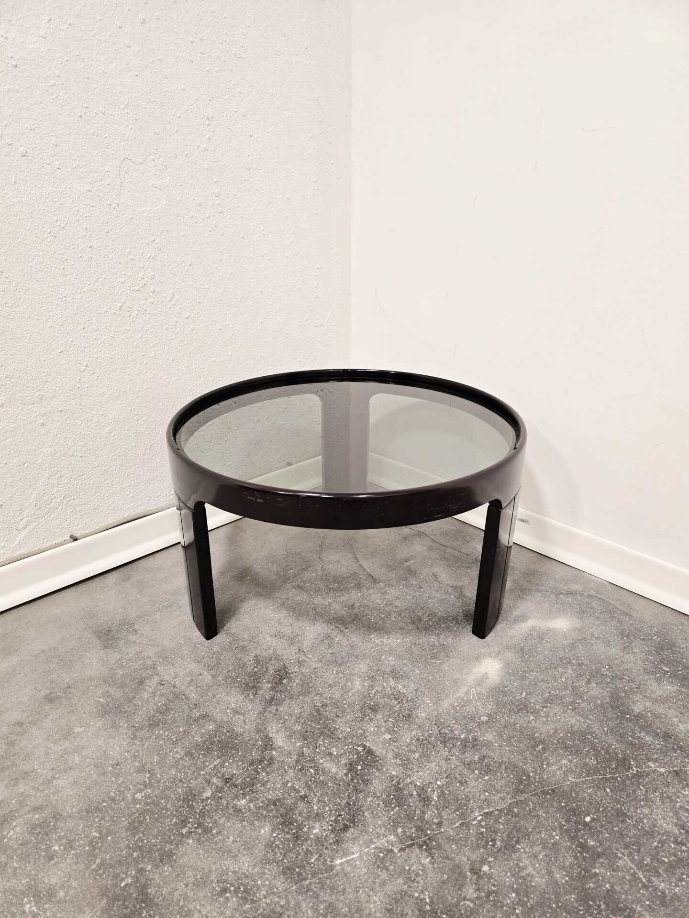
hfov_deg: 58.9
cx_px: 344
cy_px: 459
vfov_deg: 73.9
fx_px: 610
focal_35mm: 23
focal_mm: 6.3
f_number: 1.7
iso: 500
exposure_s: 1/101
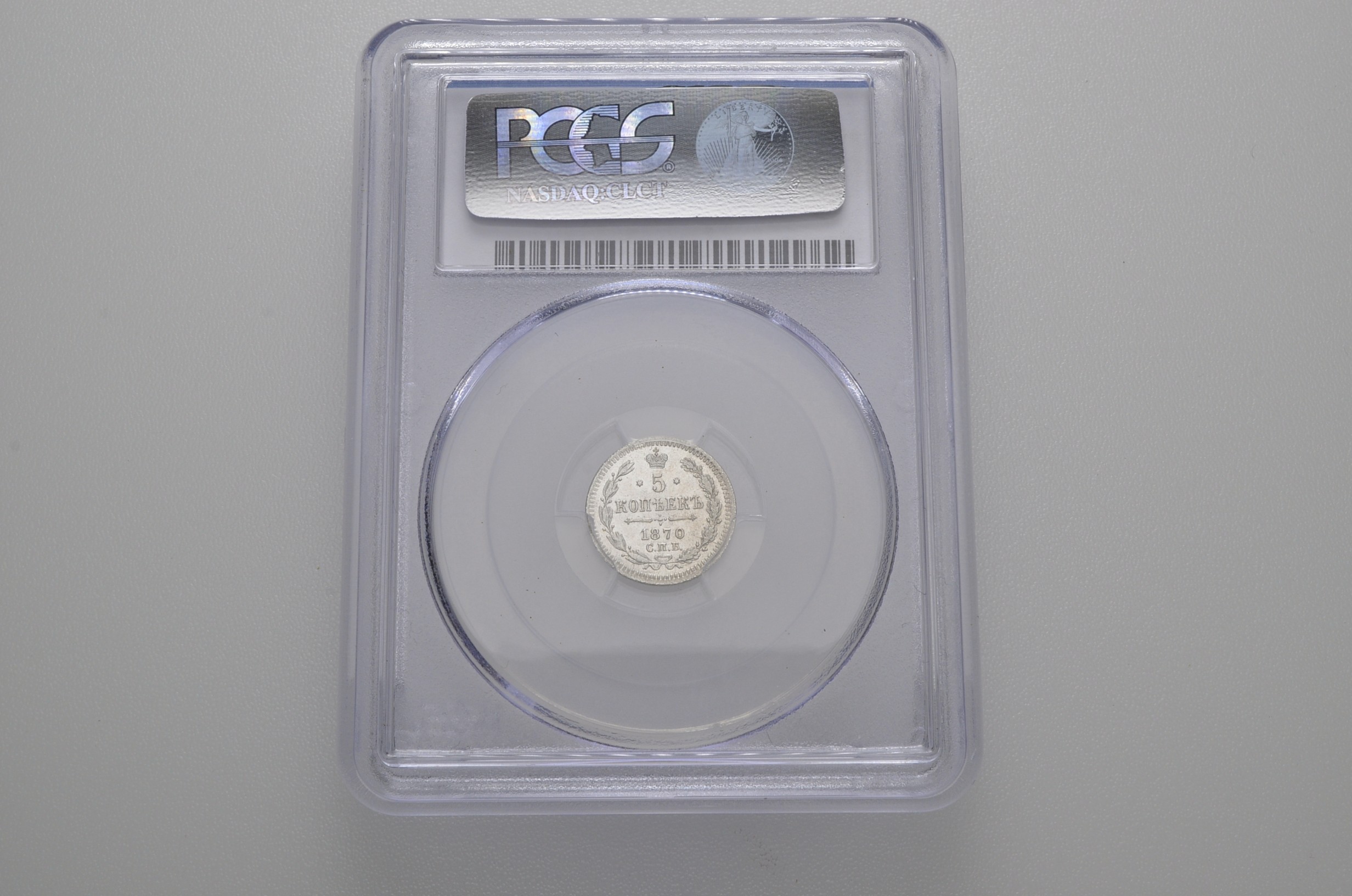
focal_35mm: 51
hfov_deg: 39.0
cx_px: 676
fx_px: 1911
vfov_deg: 26.4
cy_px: 448
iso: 400
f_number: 14
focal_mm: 34
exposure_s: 1/200
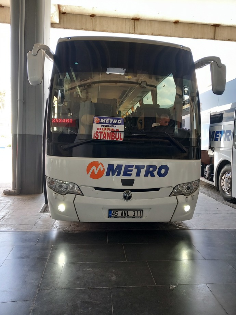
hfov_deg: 51.4
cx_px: 118
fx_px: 245
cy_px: 158
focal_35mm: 27
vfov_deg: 65.3
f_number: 1.8
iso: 125
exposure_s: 1/50
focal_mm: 4
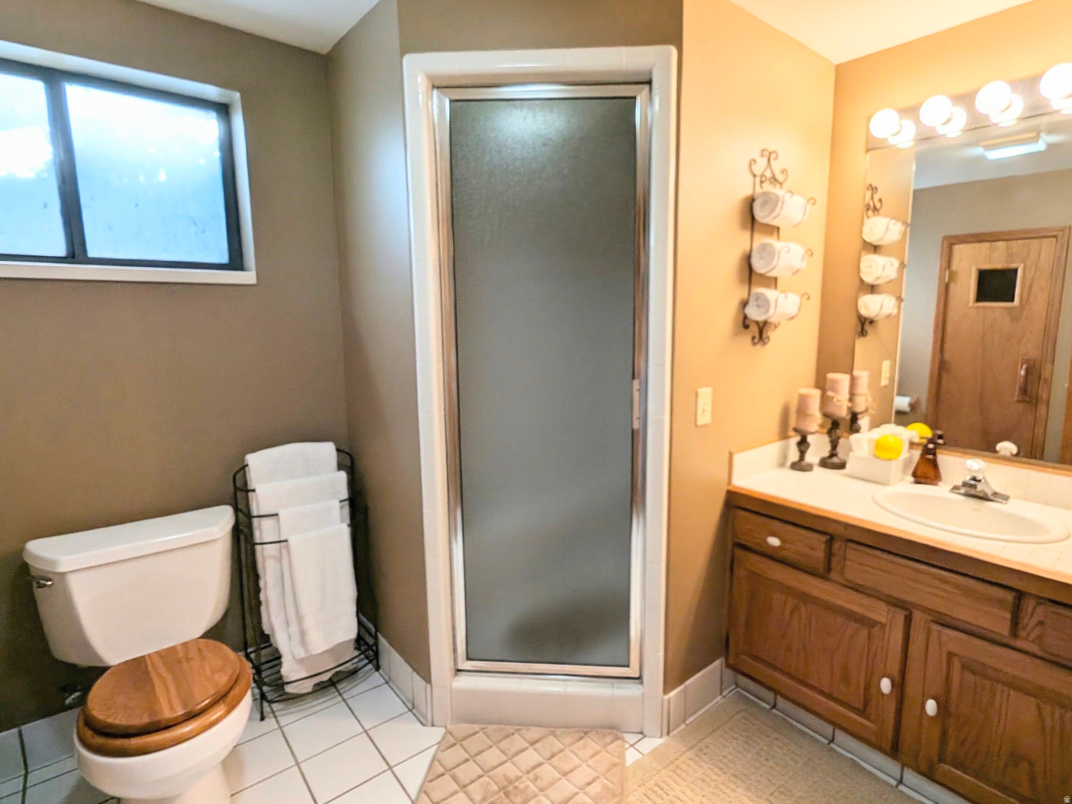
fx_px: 403
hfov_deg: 106.2
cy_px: 402
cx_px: 536
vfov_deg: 89.9
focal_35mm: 13
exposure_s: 1/60
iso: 48
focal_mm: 1.95
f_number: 2.2
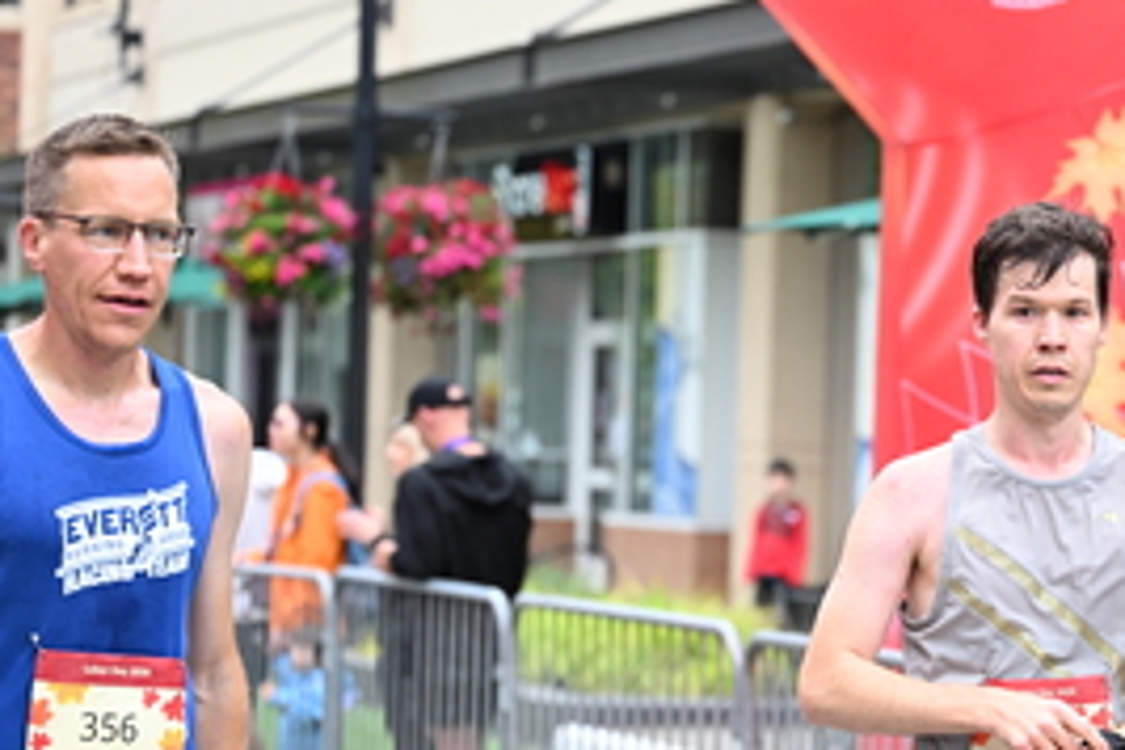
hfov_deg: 14.2
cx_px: 906
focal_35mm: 144
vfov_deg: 9.5
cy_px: 541
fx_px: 4500
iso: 800
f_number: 2.8
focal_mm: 70
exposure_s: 1/1600
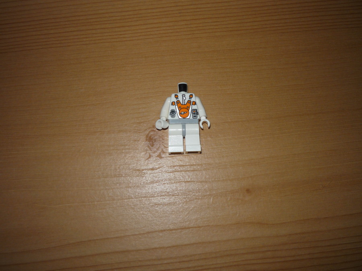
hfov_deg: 56.8
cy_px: 136
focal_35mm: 32
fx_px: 335
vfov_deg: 44.2
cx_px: 181
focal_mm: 5.2
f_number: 4
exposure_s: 1/30
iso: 100
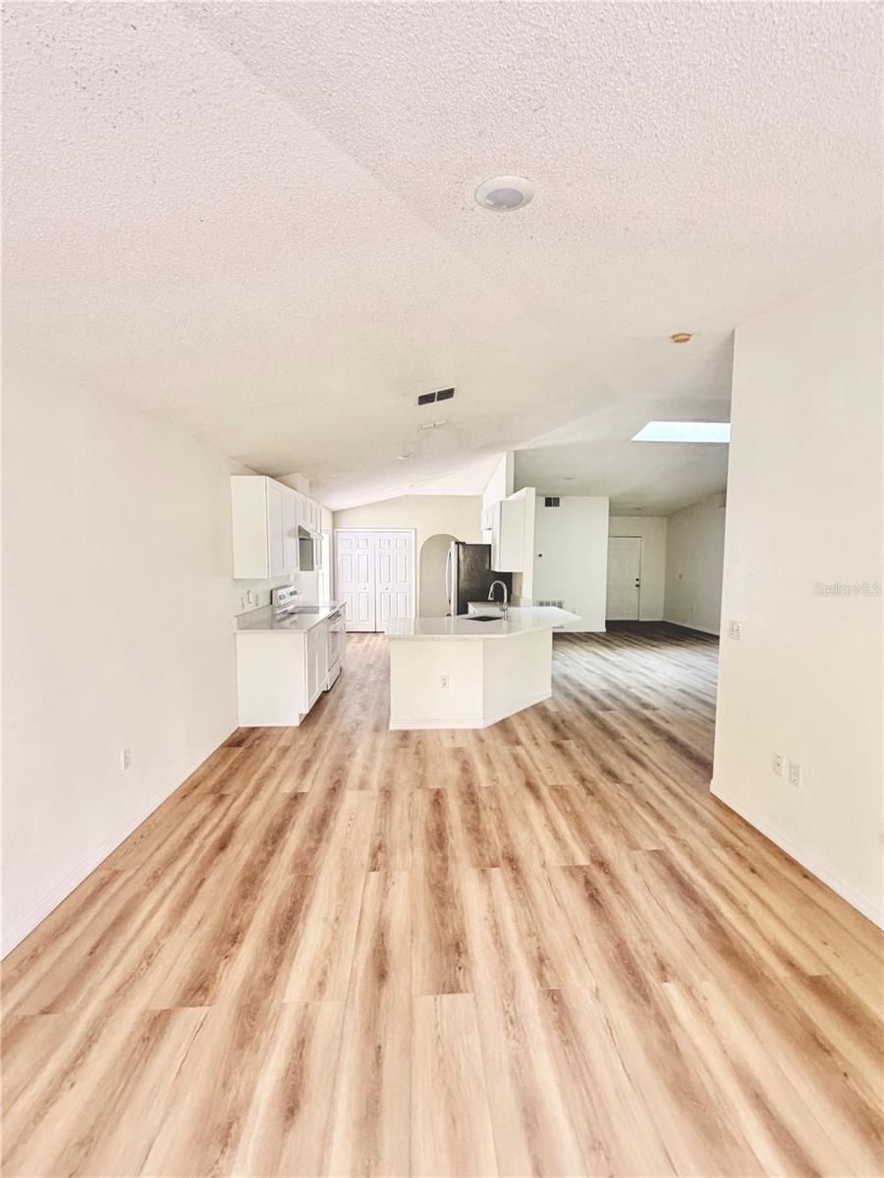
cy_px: 589
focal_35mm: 14
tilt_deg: -2.6
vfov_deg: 102.1
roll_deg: -1.8
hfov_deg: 85.7
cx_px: 442
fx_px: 477
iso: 400
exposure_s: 1/60
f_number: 2.2
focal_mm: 2.22
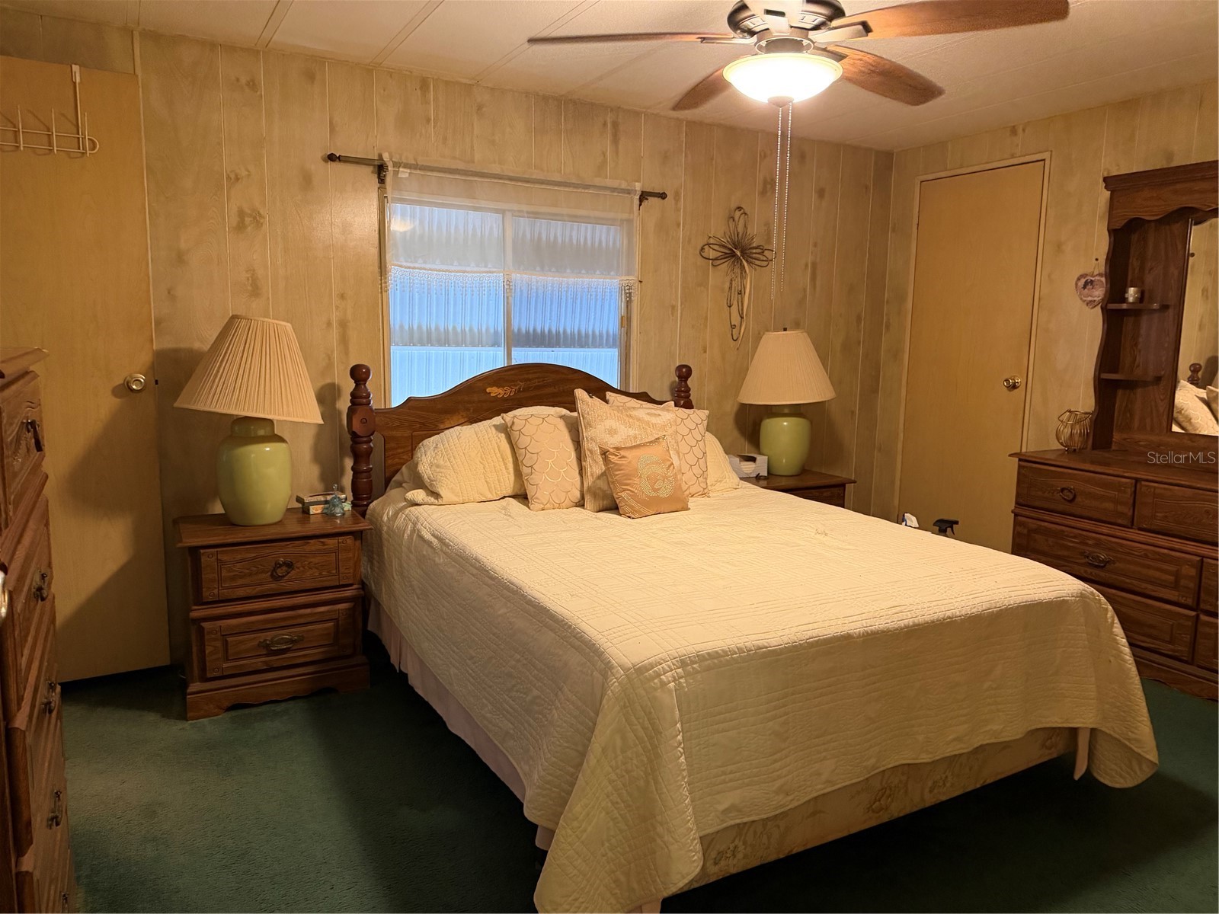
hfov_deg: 71.6
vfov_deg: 56.8
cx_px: 610
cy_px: 457
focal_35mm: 24
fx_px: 845
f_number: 1.78
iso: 500
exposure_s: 1/60
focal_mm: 6.76
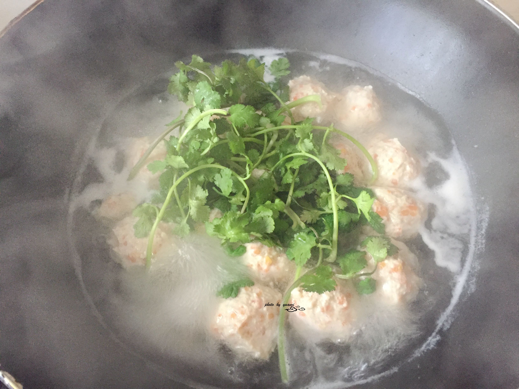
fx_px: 435
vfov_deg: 48.2
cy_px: 194
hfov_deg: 61.7
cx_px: 260
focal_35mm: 29
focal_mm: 4.15
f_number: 2.2
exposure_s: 1/17
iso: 320
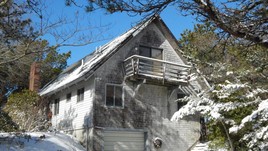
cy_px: 80
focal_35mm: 47
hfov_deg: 43.7
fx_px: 334
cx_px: 134
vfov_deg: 25.4
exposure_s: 1/1500
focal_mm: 7.7
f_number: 7.1
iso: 400
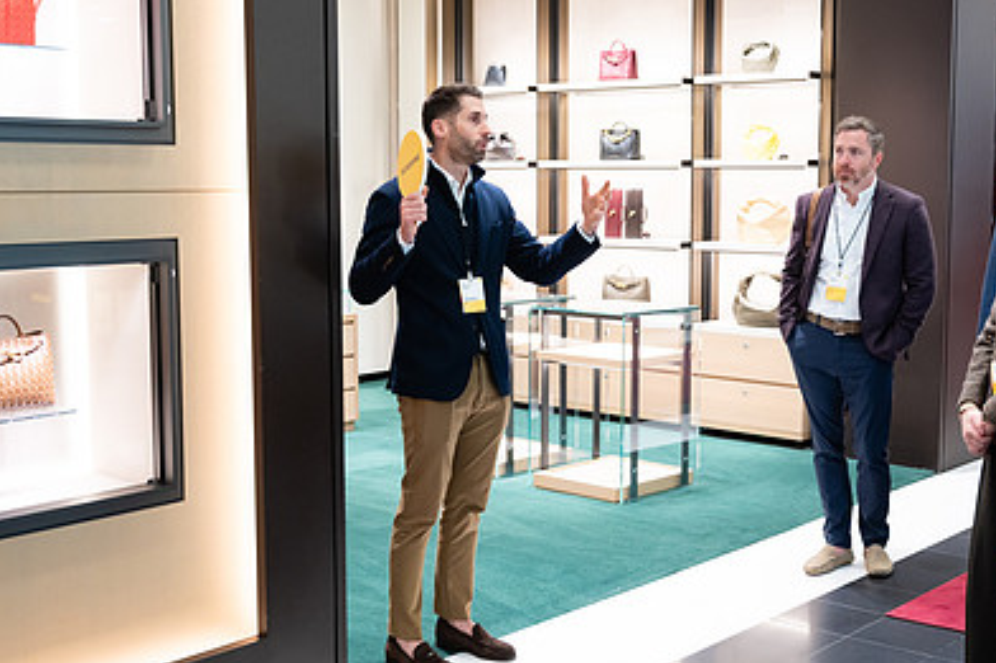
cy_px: 305
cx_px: 572
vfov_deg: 27.0
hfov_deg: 39.5
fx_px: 1383
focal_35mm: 50
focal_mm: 33
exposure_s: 1/160
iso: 1000
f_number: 3.2
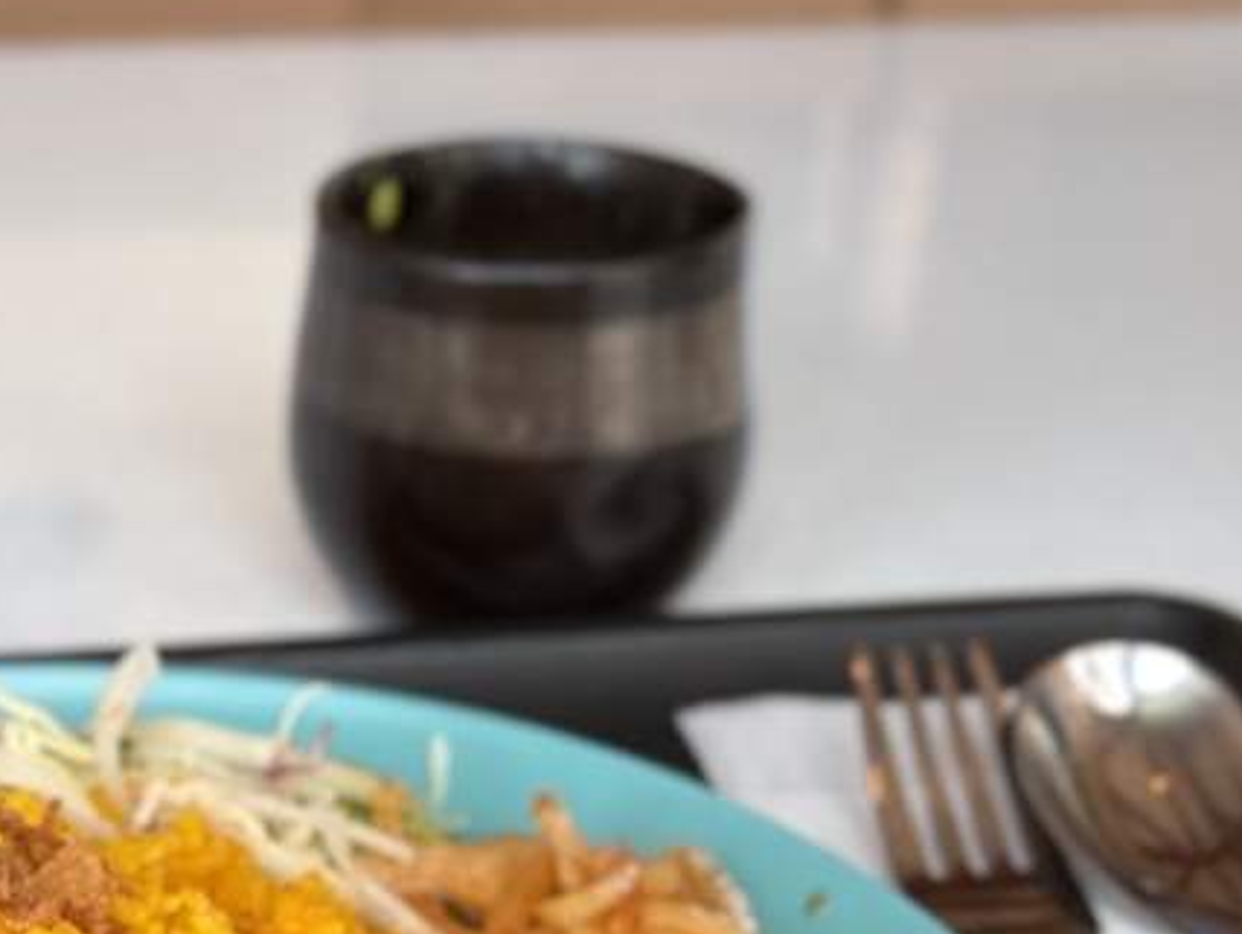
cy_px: 1132
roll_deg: -0.4
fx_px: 2621
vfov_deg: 19.0
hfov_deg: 26.1
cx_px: 239
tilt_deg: -34.4
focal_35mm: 73
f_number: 1.6
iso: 50
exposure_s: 1/381
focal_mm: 5.96
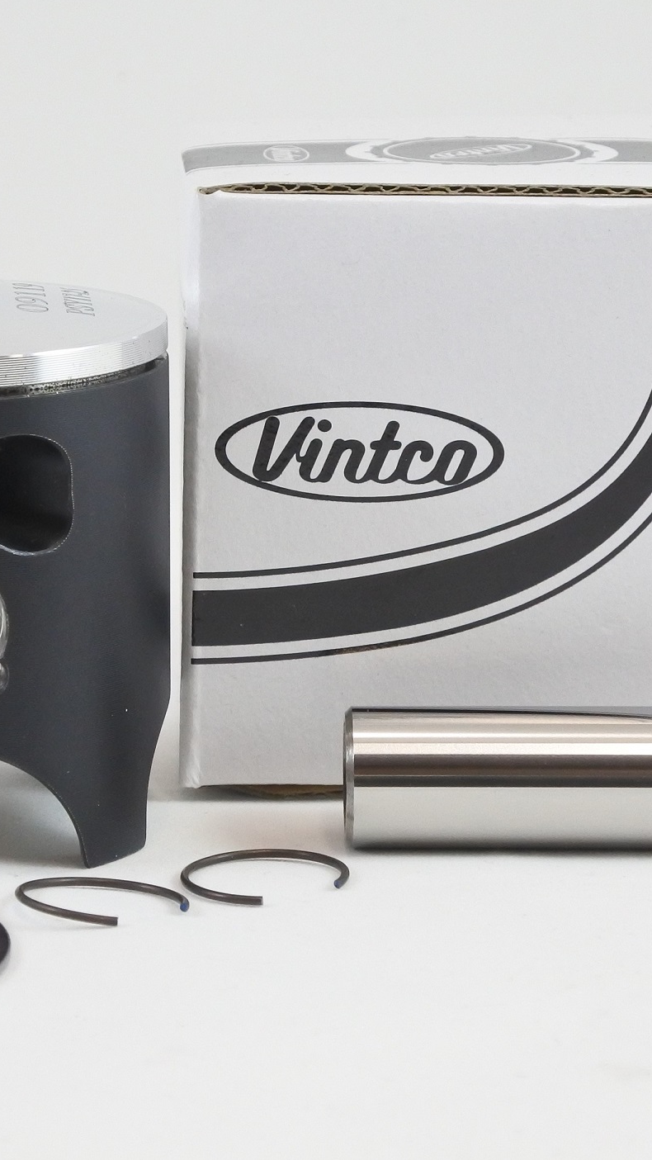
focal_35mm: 90
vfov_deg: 23.7
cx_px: 196
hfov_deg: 13.4
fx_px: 2767
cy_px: 579
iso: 640
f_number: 4.8
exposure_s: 1/125
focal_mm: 21.4
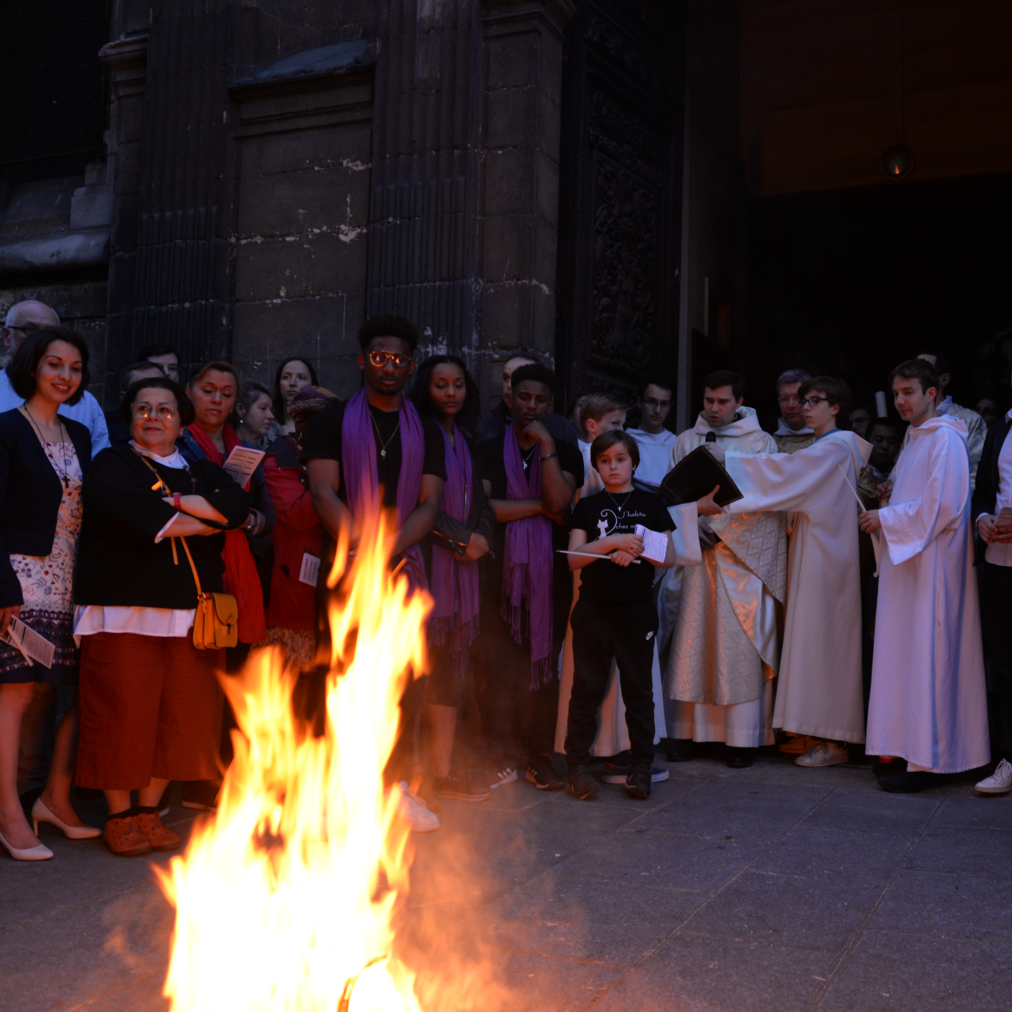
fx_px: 1191
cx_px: 615
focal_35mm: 36
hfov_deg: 45.8
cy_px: 503
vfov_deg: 46.0
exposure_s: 1/40
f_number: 3
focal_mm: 28
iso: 800
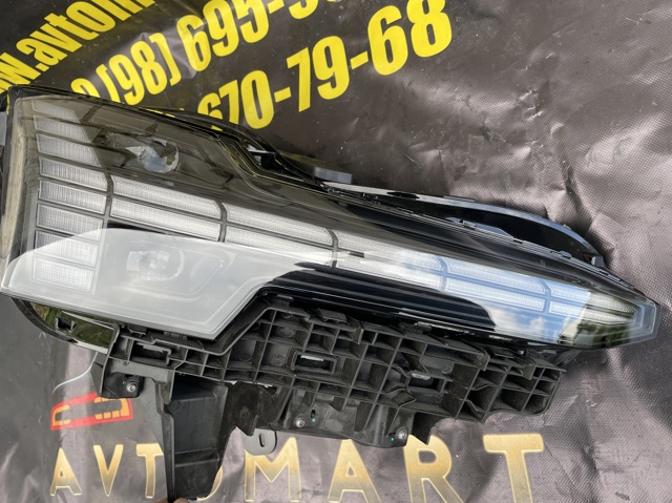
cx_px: 336
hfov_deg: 67.3
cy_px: 252
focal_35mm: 26
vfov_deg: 53.0
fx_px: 504
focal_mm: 4.2
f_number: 1.6
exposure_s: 1/344
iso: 32
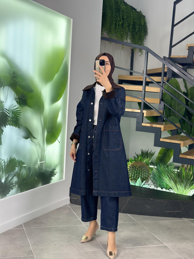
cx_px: 97
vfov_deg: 39.7
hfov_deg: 30.3
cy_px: 130
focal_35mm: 48
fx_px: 359
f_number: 1.78
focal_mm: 6.86
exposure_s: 1/141
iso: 64
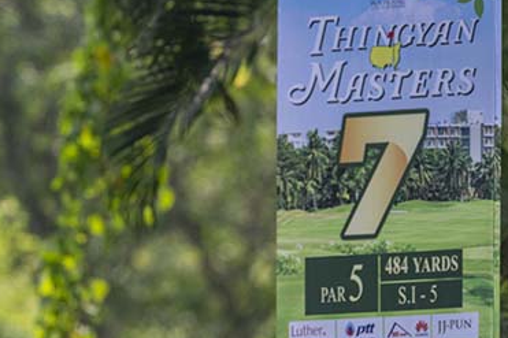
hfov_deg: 2.0
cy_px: 178
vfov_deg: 1.3
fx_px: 14598
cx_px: -44
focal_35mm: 1035
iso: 450
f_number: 3.5
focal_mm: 400
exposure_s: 1/2500
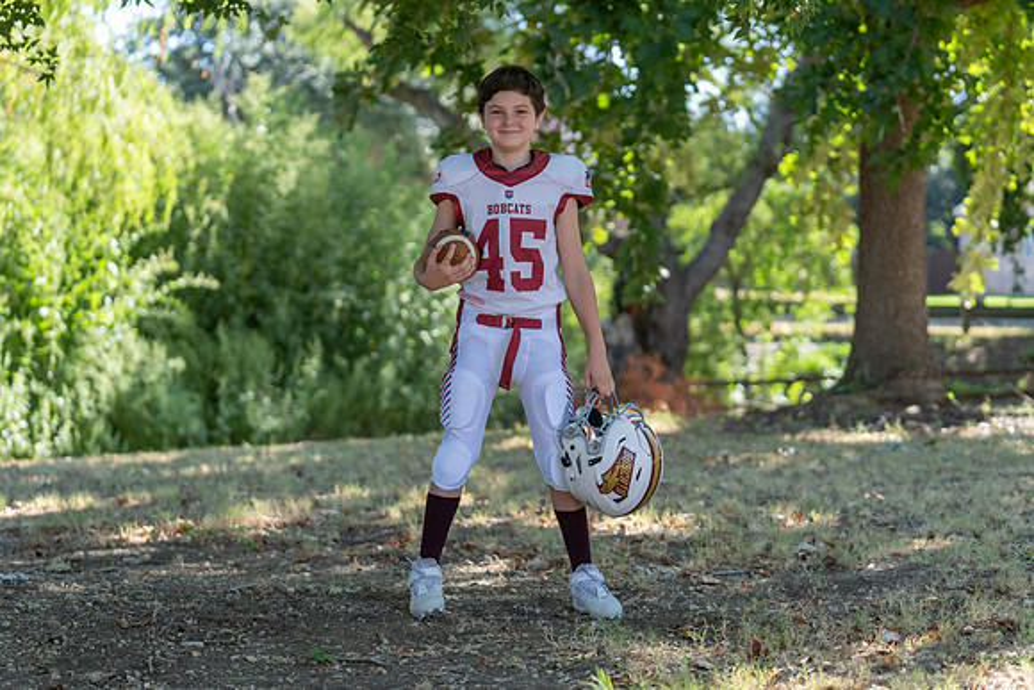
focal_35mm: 77
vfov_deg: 17.7
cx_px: 517
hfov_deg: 26.3
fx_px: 2212
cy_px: 345
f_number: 2.8
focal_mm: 77
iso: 160
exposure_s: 1/320
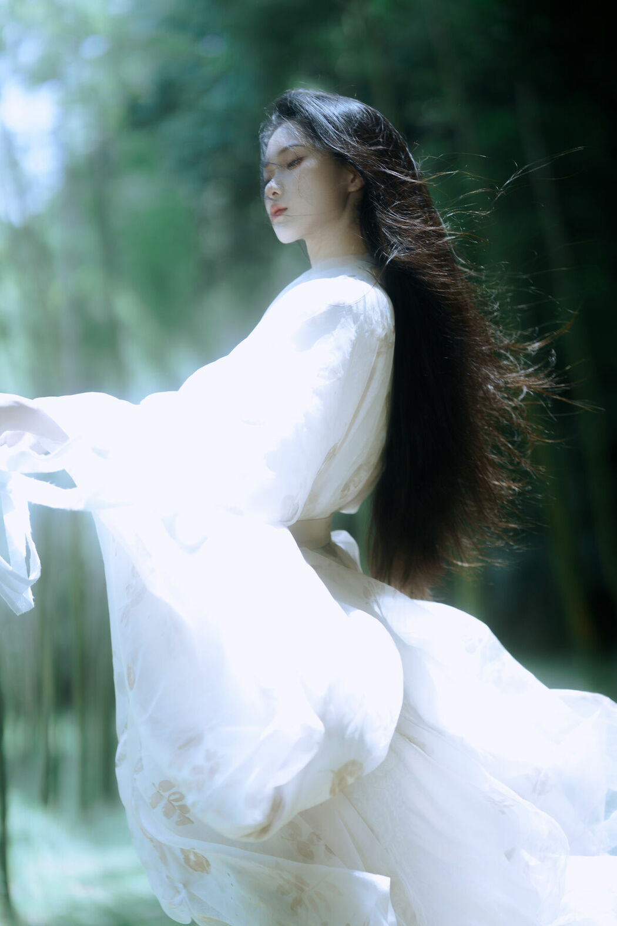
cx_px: 308
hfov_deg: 16.1
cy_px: 463
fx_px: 2185
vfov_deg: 23.9
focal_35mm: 85
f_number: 1.8
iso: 250
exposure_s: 1/2000
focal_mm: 85
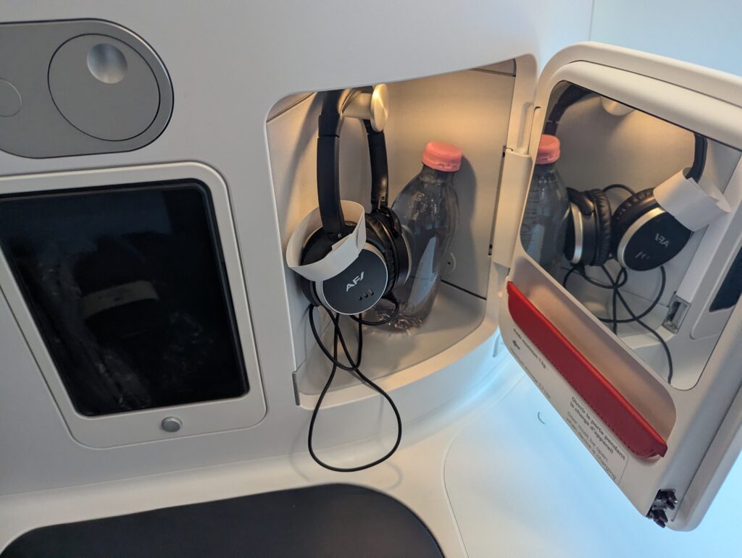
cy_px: 279
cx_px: 371
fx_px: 515
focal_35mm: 24
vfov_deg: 56.9
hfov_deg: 71.5
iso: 1167
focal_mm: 6.81
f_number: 1.85
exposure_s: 1/379
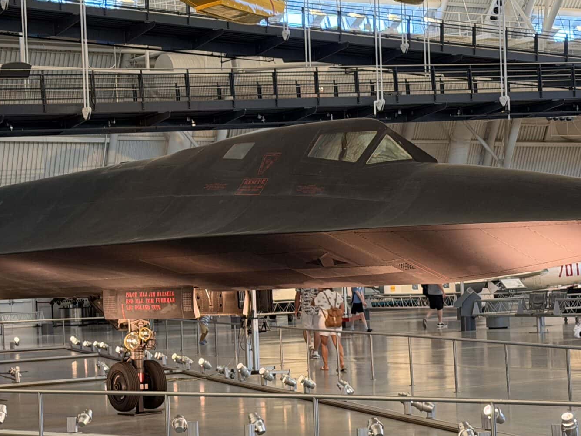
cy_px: 252
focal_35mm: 92
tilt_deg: -1.5
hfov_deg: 21.3
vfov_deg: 16.1
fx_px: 1544
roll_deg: +4.0
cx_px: 233
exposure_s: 1/40
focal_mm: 6.76
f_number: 1.78
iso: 250
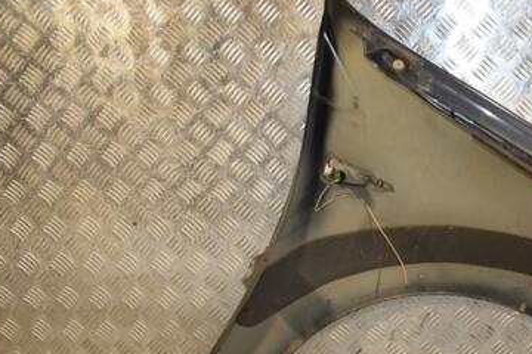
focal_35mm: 45
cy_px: 260
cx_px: 426
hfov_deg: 41.7
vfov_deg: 29.5
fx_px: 665
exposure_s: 1/160
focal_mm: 18
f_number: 5
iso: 800
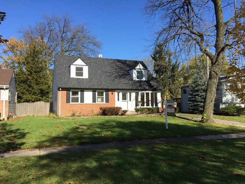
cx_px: 122
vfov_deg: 48.2
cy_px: 92
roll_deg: -0.6
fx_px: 205
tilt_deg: +3.3
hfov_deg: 61.7
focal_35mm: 29
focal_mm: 4.15
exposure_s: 1/1319
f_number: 2.2
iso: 32
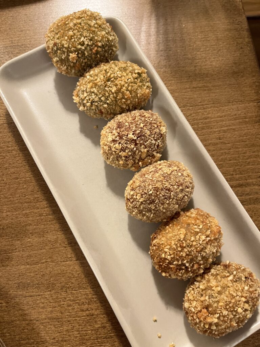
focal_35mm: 26
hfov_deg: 53.1
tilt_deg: -78.4
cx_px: 130
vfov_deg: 67.3
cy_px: 174
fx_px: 260
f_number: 1.6
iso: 400
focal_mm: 5.1
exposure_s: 1/50
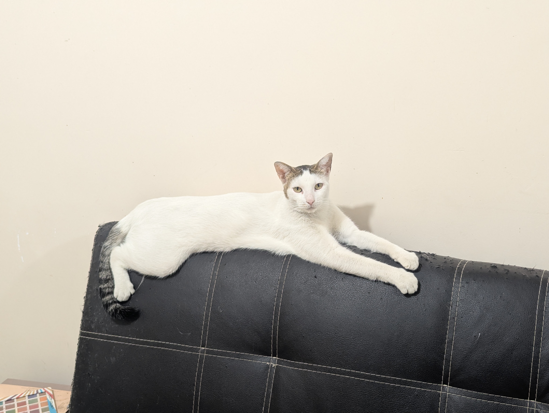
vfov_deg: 30.3
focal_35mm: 48
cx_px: 274
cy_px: 206
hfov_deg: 39.6
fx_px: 762
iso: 100
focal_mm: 6.81
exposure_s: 1/24
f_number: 1.85
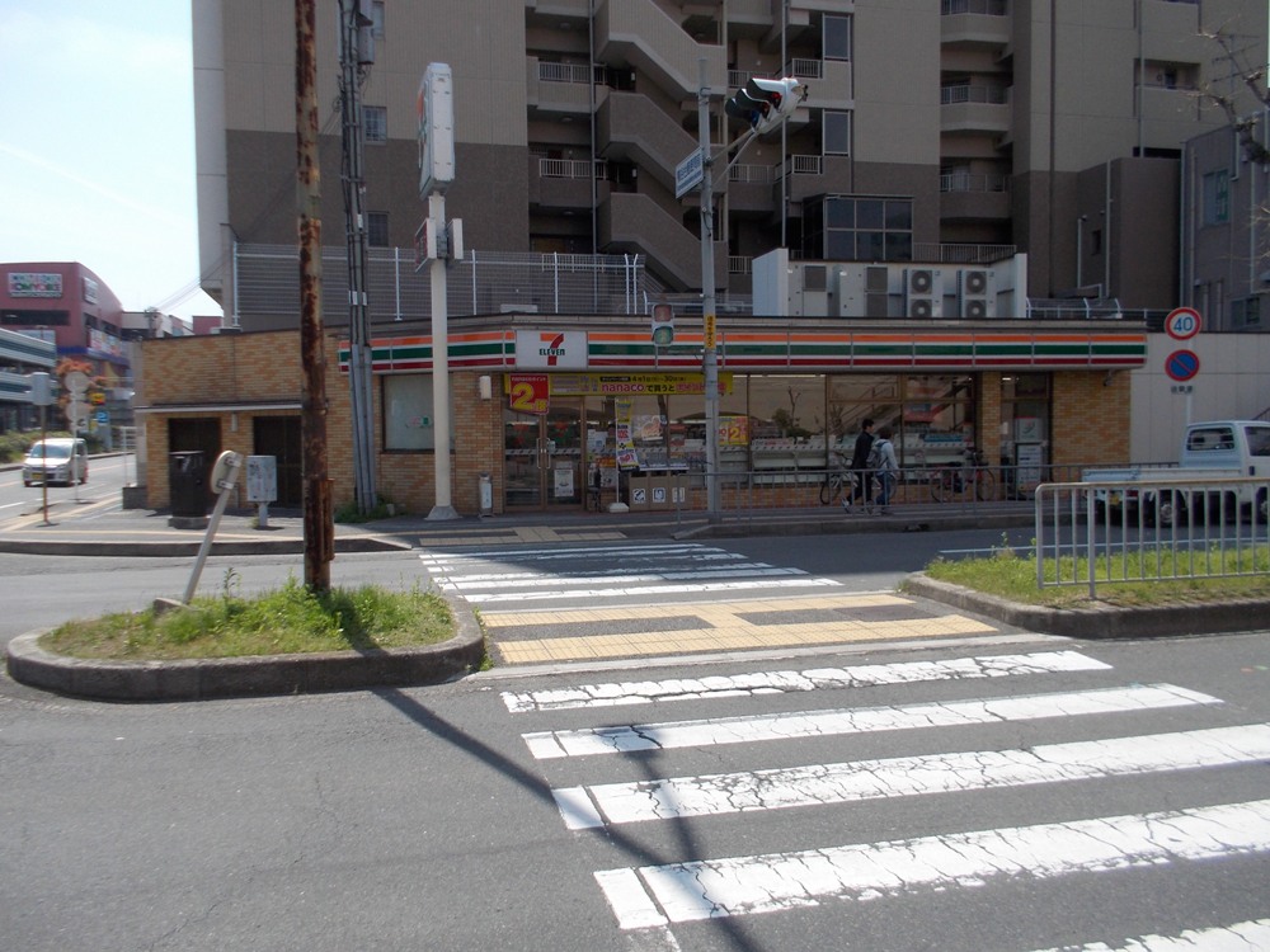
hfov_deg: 61.7
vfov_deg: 48.2
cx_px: 635
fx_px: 1064
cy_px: 476
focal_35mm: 29
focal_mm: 4.1
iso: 80
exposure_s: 1/800
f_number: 3.3
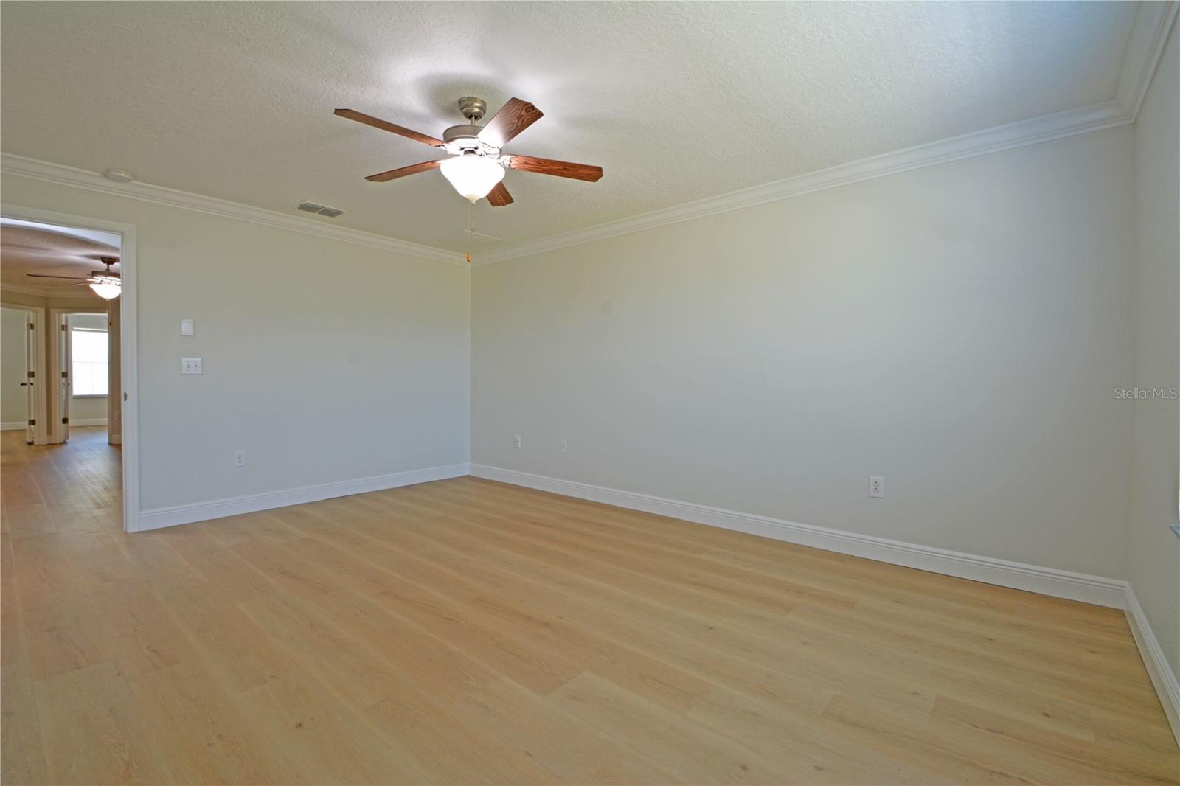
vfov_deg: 77.3
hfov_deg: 100.4
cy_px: 393
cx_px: 590
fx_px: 492
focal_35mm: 15
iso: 100
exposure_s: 1/2
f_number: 13
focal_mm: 10
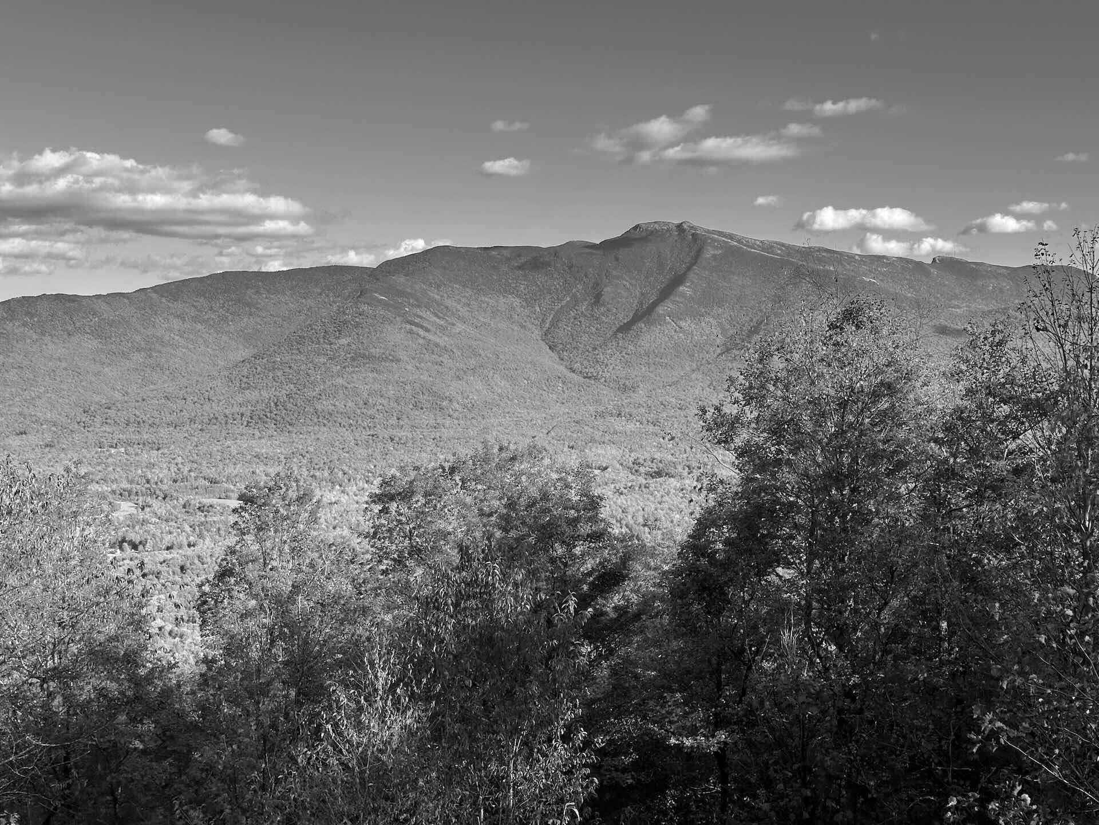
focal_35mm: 48
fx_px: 1524
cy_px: 412
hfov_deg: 39.7
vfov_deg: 30.3
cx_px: 550
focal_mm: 6.86
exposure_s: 1/2532
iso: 64
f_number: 1.78
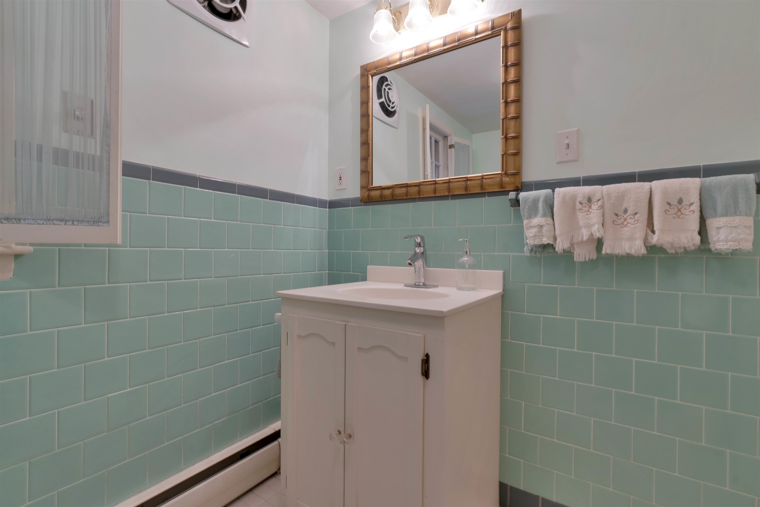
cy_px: 254
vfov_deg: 73.8
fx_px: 338
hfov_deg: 96.7
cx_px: 380
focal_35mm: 16
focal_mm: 16
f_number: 8
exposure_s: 1/100
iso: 800
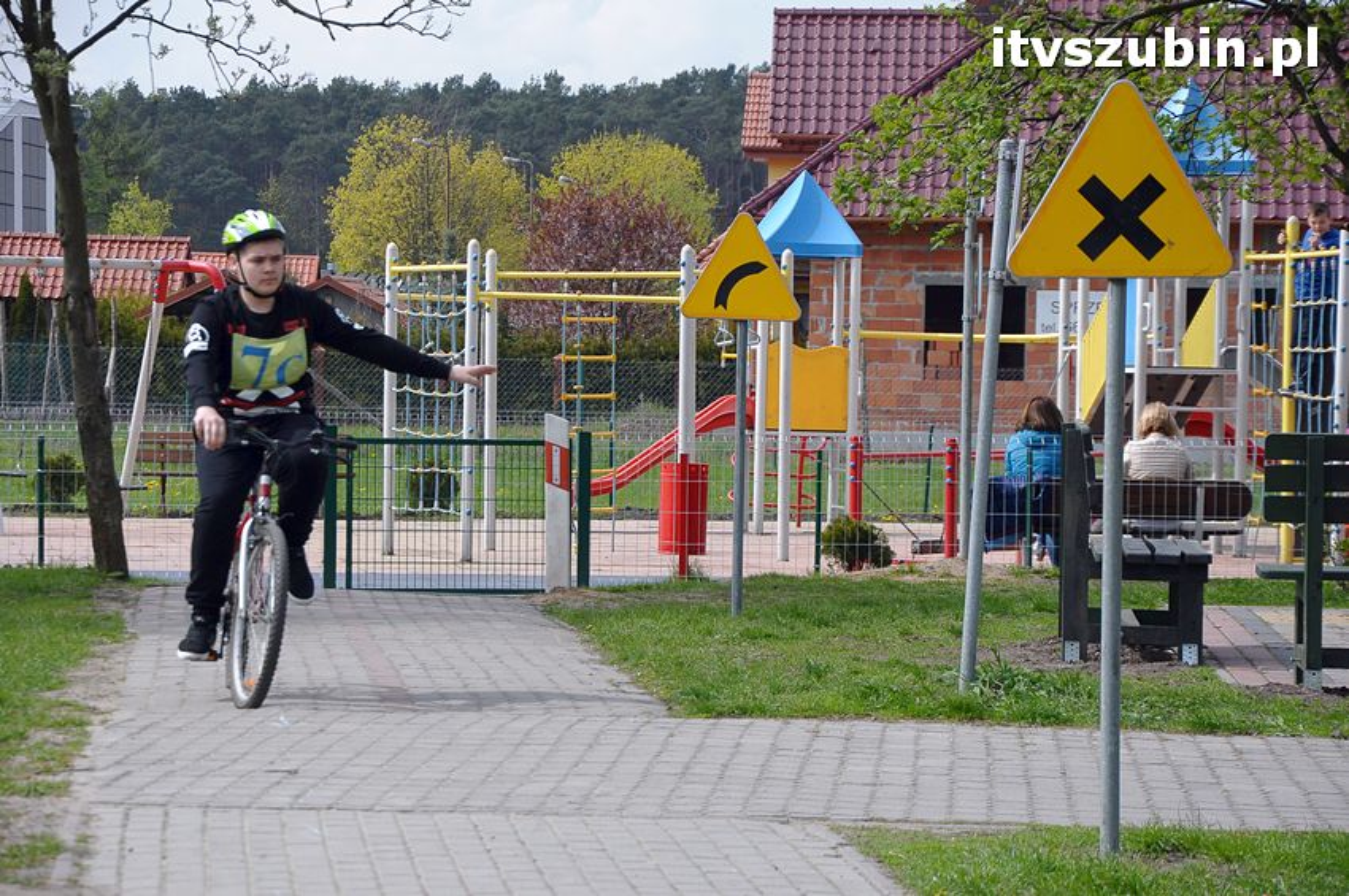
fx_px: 5896
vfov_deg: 8.7
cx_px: 674
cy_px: 448
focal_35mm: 158
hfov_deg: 13.1
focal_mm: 105
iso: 500
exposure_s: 1/1000
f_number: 8
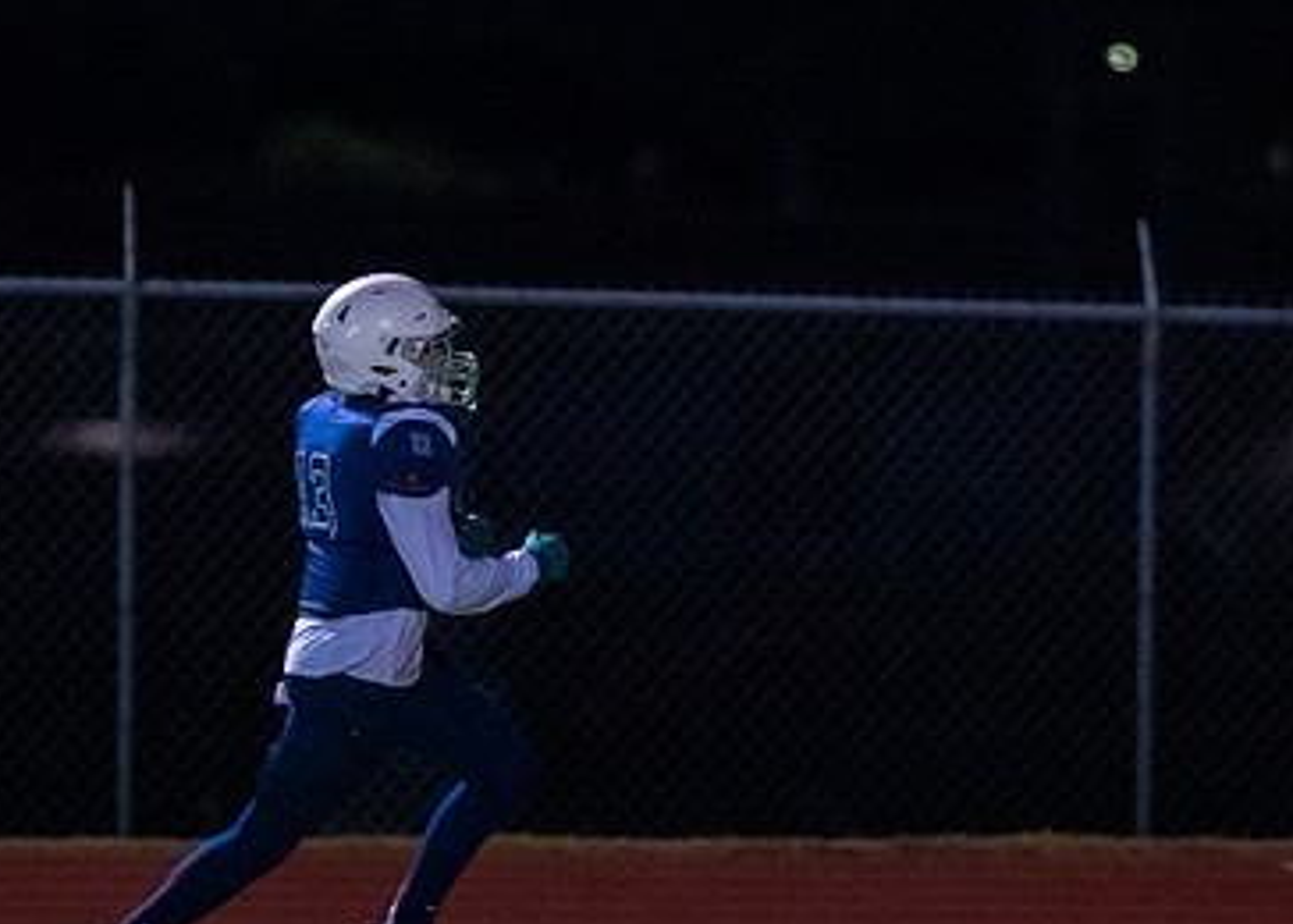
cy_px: 603
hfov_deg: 3.1
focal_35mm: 646
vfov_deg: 2.2
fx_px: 23723
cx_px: 537
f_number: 2.8
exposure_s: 1/1250
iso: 5000
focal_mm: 200
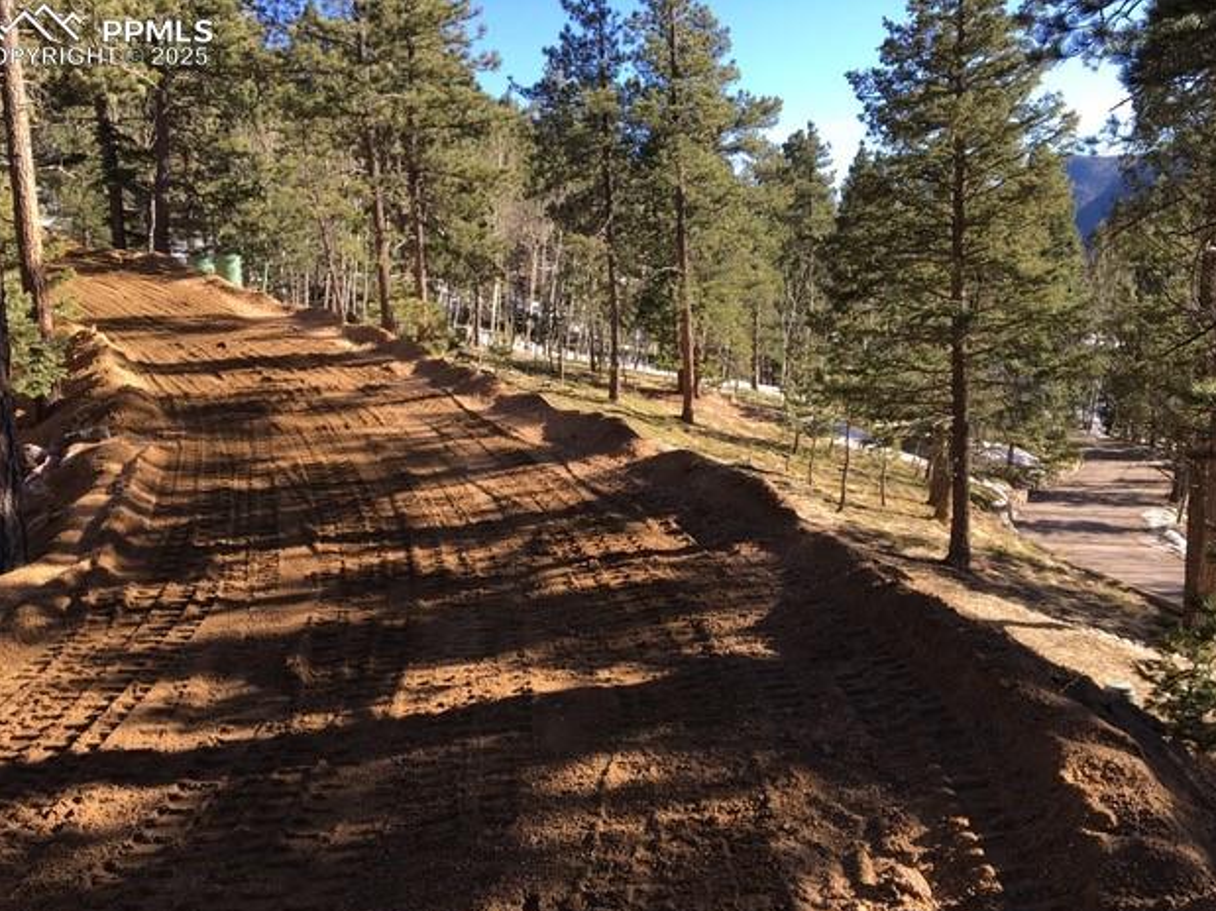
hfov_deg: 60.0
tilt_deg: -10.0
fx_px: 1054
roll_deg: +0.4
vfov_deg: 46.8
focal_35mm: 30
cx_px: 595
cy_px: 469
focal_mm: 4.15
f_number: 2.2
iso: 25
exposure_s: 1/366
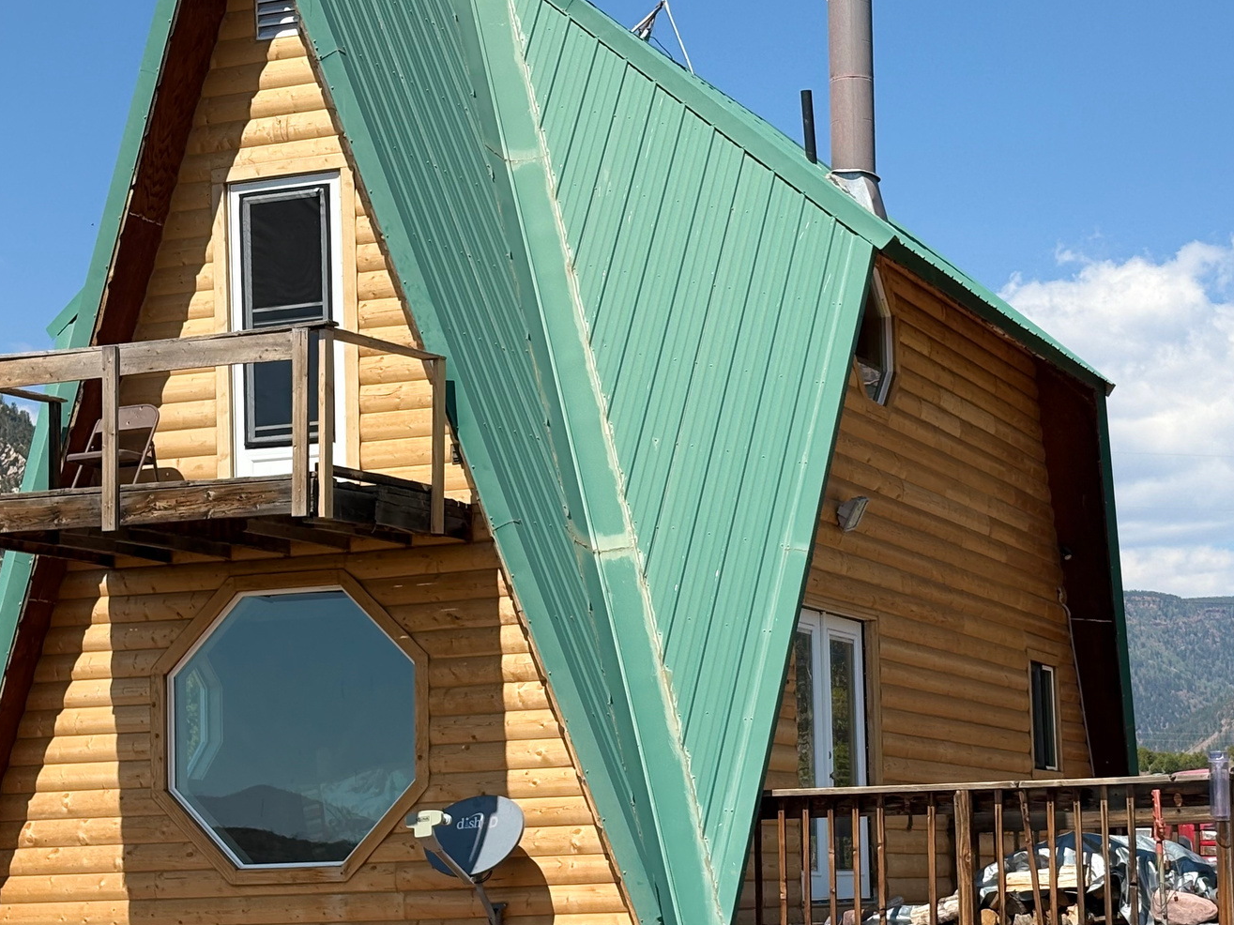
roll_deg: +2.1
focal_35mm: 81
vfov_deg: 18.2
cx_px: 693
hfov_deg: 24.1
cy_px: 614
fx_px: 2887
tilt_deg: +6.3
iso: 40
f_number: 1.6
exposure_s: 1/4065
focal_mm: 5.96
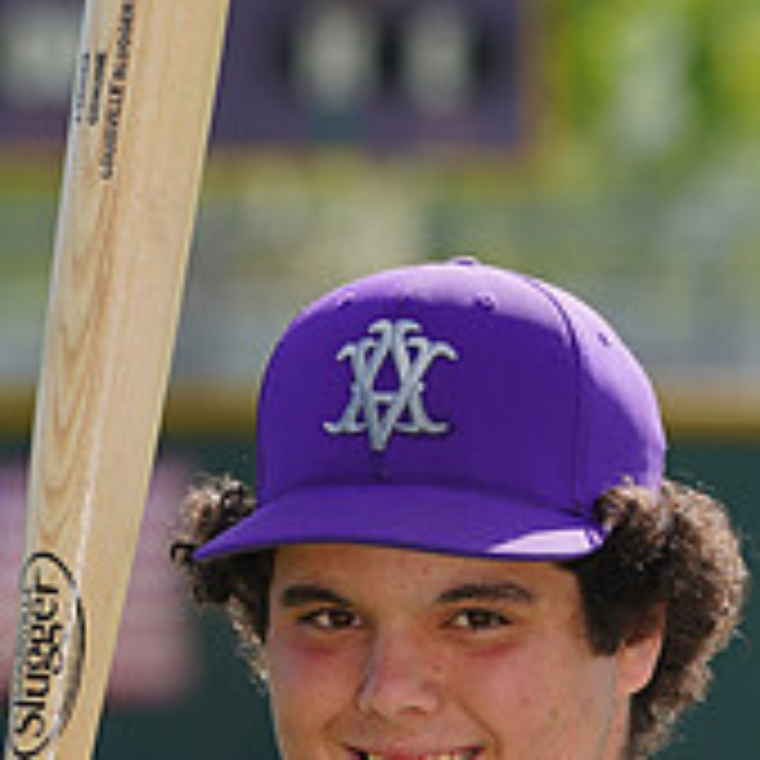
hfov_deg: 2.4
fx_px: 17934
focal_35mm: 722
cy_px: 958
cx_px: 432
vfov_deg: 2.4
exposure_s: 1/250
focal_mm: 247
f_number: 8
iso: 100
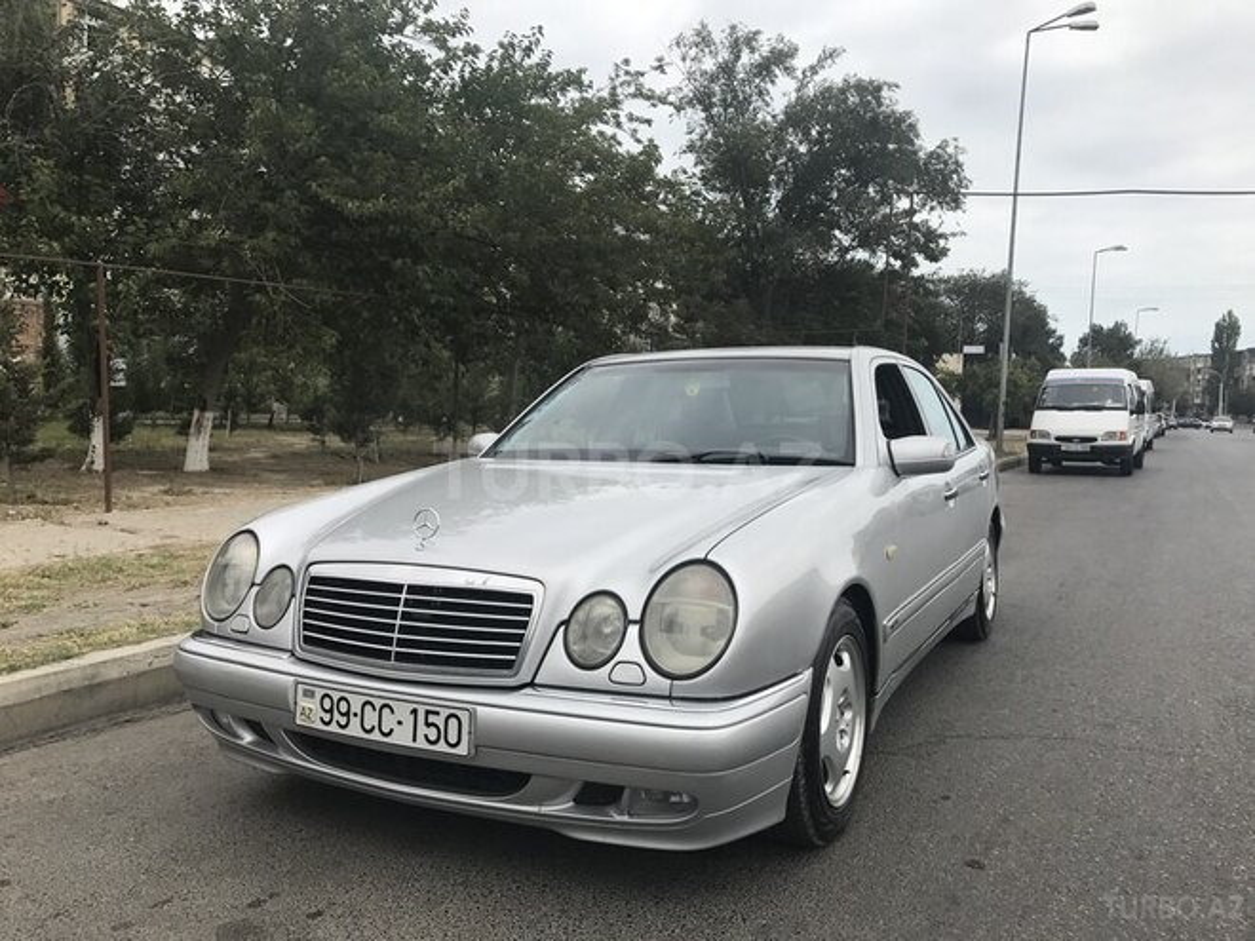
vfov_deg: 49.7
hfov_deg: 63.4
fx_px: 1015
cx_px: 628
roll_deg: -0.5
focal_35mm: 28
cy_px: 470
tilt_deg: -2.5
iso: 20
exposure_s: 1/1623
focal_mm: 3.99
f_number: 1.8
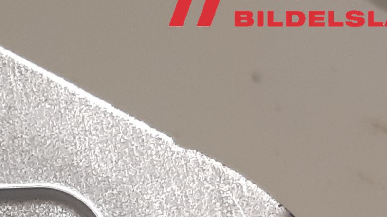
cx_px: -31
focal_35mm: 73
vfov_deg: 15.4
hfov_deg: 26.8
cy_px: 317
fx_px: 749
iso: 100
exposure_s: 1/50
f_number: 1.7
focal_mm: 3.93
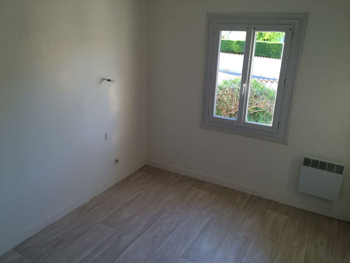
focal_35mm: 29
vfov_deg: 48.2
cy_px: 132
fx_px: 293
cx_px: 175
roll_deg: -1.8
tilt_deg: -18.3
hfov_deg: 61.7
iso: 40
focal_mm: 4.15
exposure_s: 1/33
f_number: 2.2
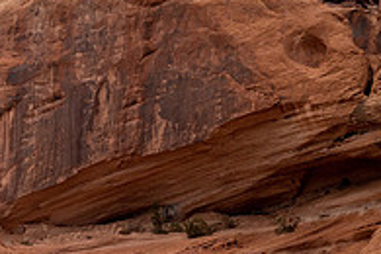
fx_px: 2201
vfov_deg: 6.6
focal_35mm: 208
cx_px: -21
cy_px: 285
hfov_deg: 9.8
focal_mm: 70
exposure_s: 1/1600
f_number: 4.5
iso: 400
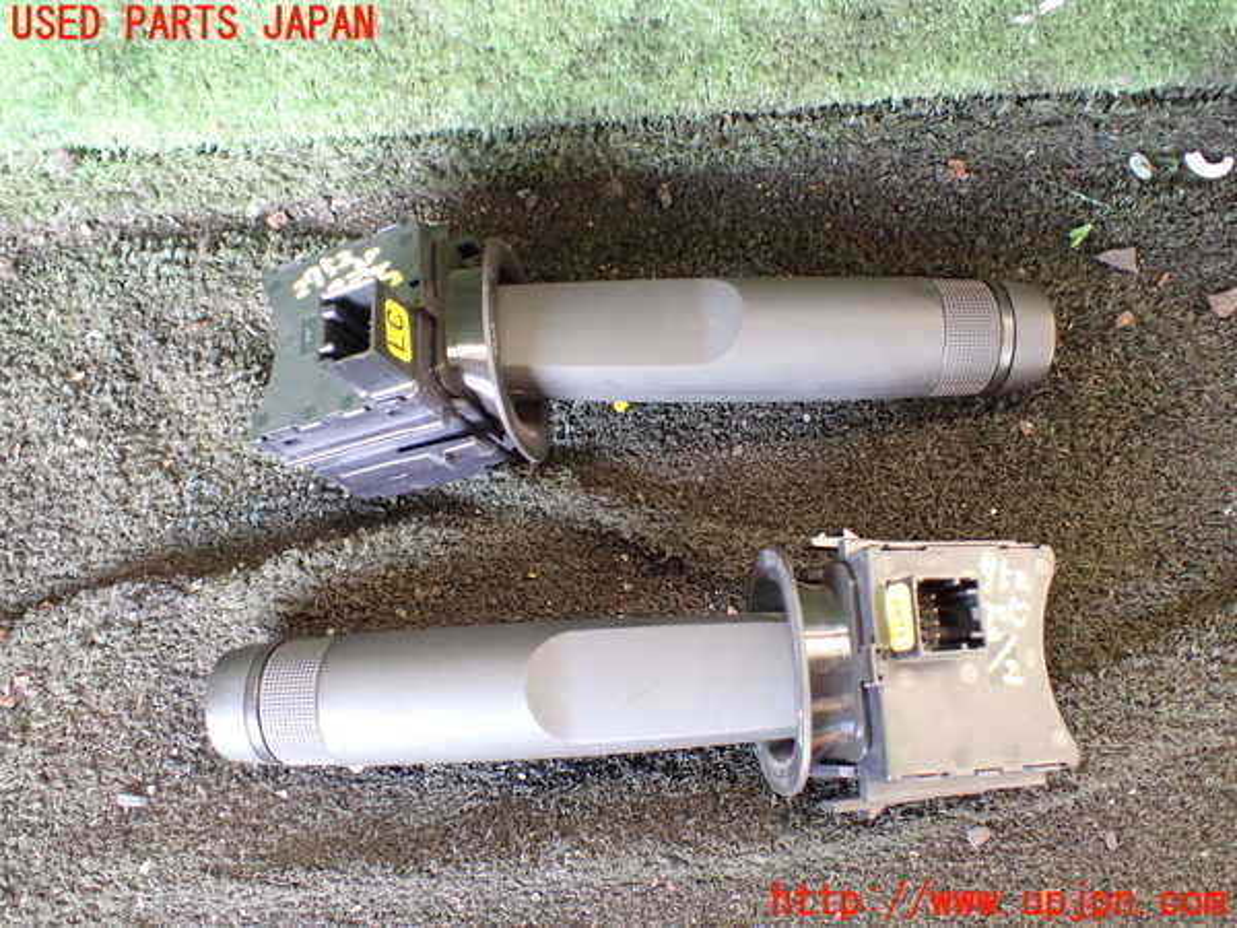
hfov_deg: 60.0
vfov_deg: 46.8
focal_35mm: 30
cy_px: 464
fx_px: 1072
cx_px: 618
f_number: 2.3
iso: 800
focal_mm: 5.4
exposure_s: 1/80
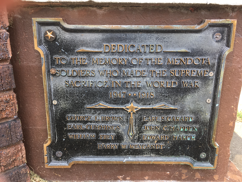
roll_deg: -0.7
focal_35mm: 29
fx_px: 203
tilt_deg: -16.4
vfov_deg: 48.2
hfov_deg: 61.7
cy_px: 91
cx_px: 121
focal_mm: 4.15
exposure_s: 1/199
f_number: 2.2
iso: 25
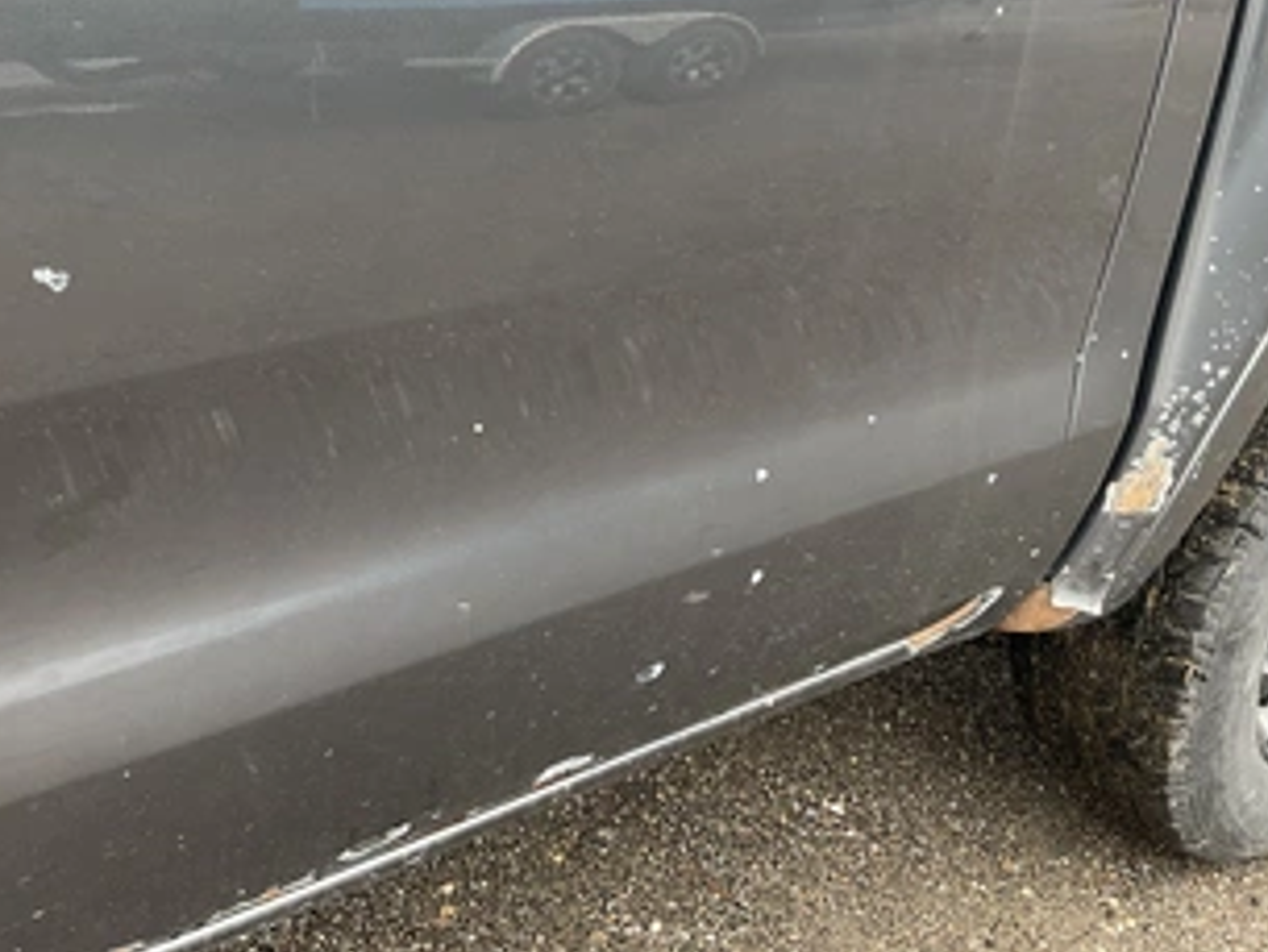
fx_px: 1393
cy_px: 349
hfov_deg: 49.0
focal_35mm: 38
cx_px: 632
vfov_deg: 37.5
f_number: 1.8
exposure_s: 1/122
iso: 40
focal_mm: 3
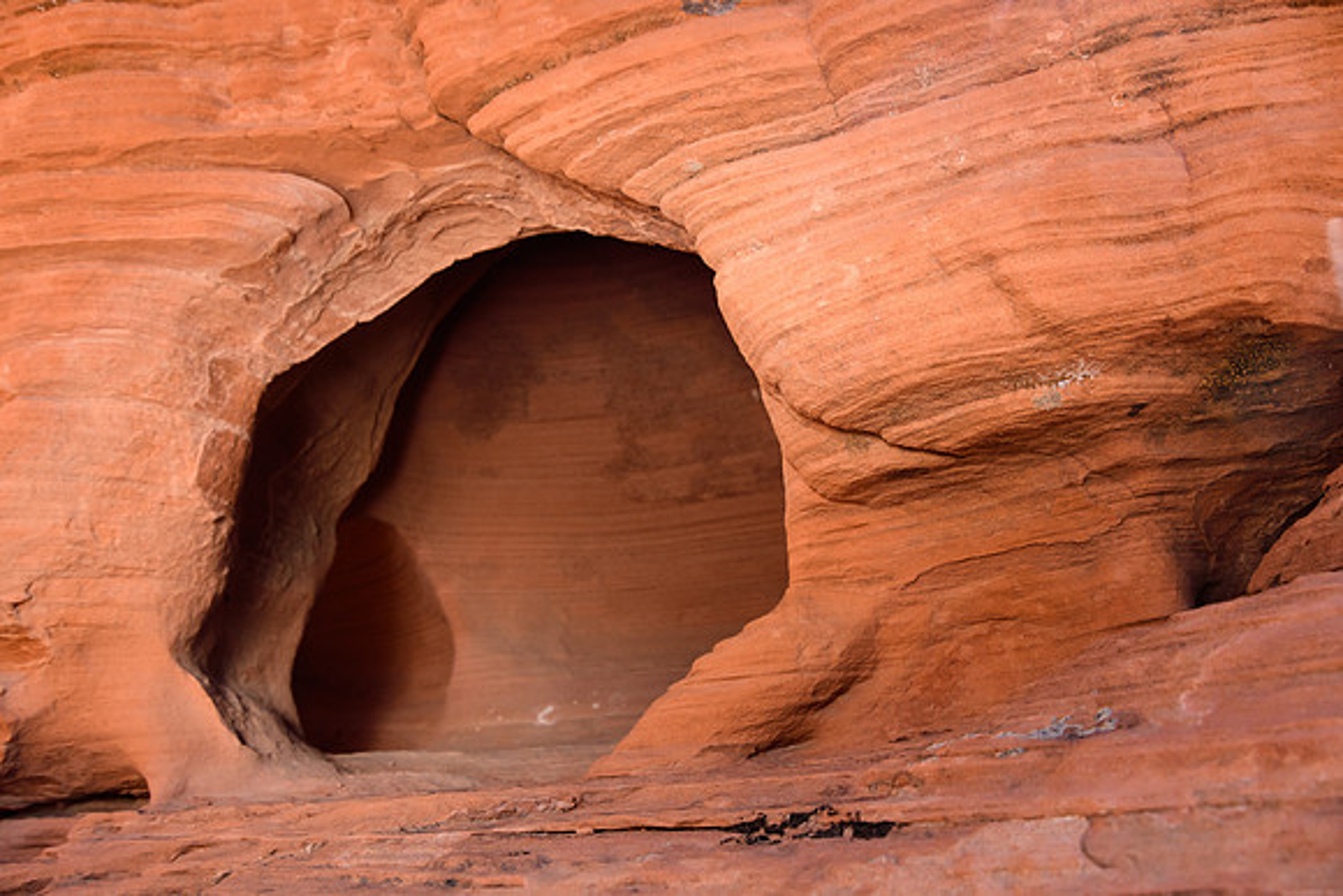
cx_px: 672
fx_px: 1007
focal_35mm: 27
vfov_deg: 48.0
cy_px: 448
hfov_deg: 67.4
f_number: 5.6
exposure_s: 1/400
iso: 800
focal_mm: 18
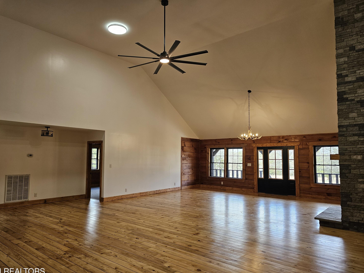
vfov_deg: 56.8
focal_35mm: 24
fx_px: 252
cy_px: 142
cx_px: 175
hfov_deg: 71.6
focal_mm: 6.3
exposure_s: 1/120
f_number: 1.7
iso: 160
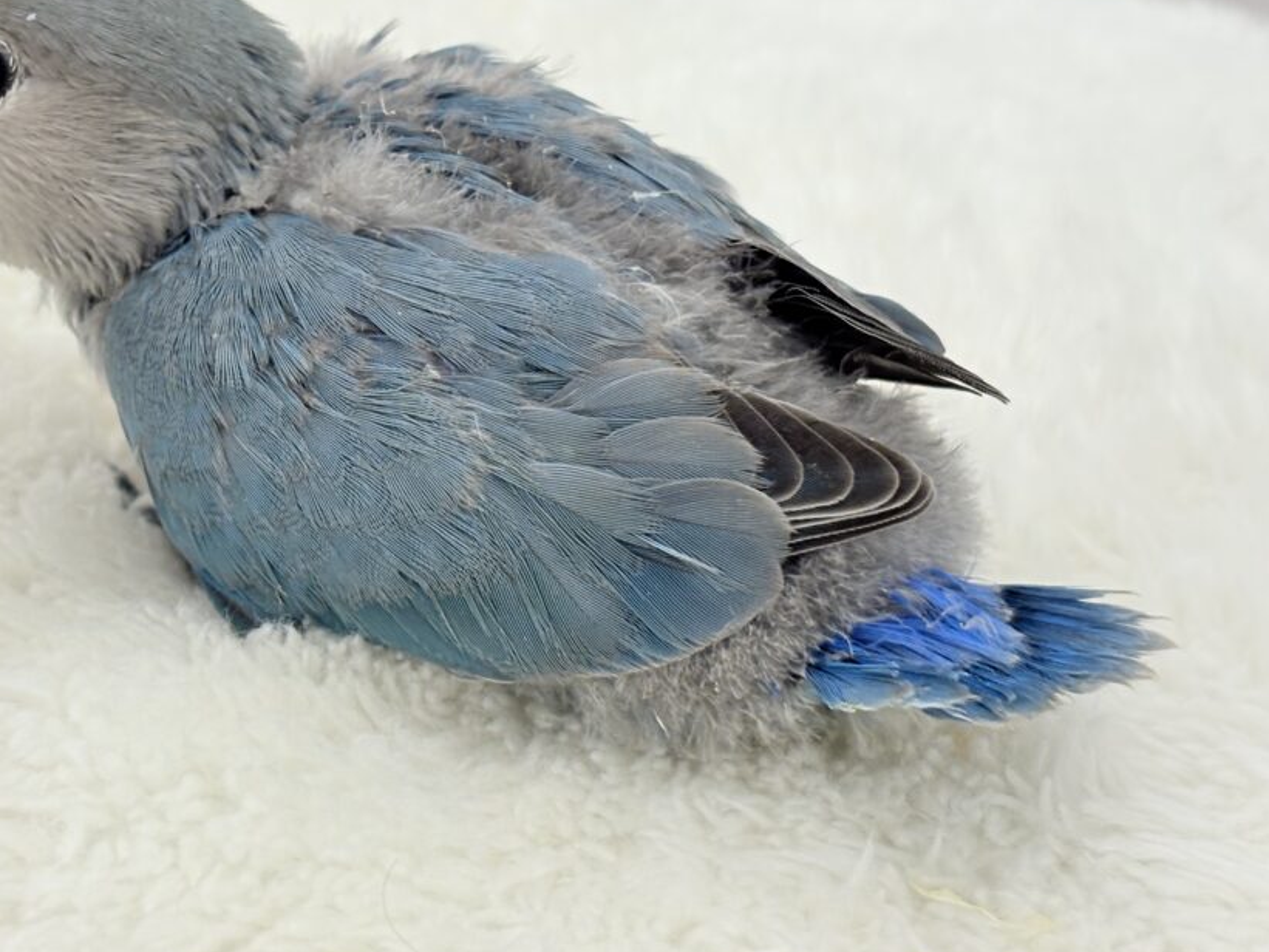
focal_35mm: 76
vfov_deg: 19.4
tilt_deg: -27.0
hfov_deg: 25.5
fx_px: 2787
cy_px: 354
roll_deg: -5.6
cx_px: 420
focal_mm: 5.96
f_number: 1.6
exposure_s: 1/100
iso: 64
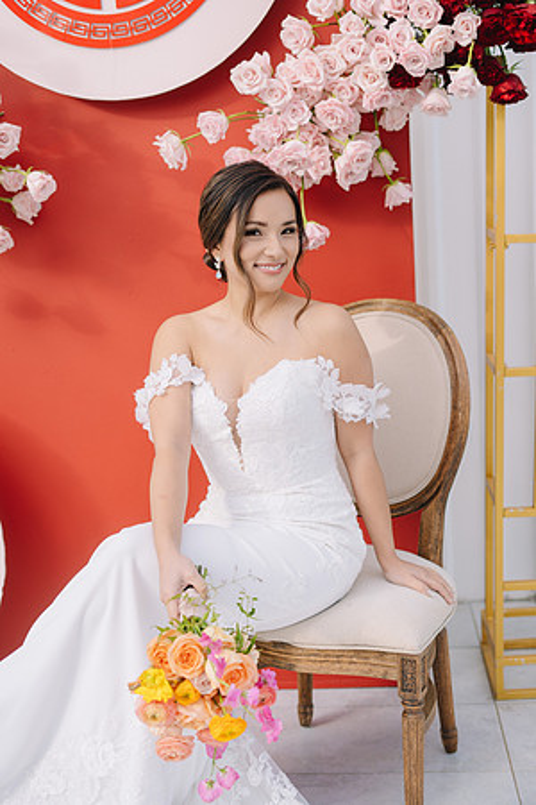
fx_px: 1117
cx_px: 268
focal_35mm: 50
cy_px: 402
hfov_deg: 27.0
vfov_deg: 39.6
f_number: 2.5
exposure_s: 1/200
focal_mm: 50
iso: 50
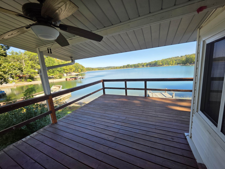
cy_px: 84
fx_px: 84
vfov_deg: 89.9
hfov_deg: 106.2
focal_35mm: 13
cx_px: 112
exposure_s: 1/580
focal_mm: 2.2
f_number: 1.9
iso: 40
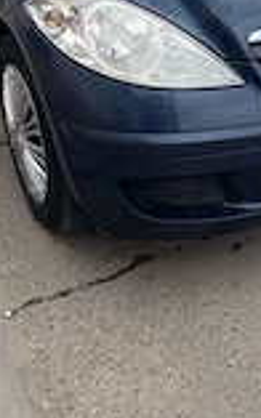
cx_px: 218
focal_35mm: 70
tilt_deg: -24.6
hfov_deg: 18.4
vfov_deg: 28.6
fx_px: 797
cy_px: 69
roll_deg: +1.4
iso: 32
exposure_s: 1/801
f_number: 1.6
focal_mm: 4.2
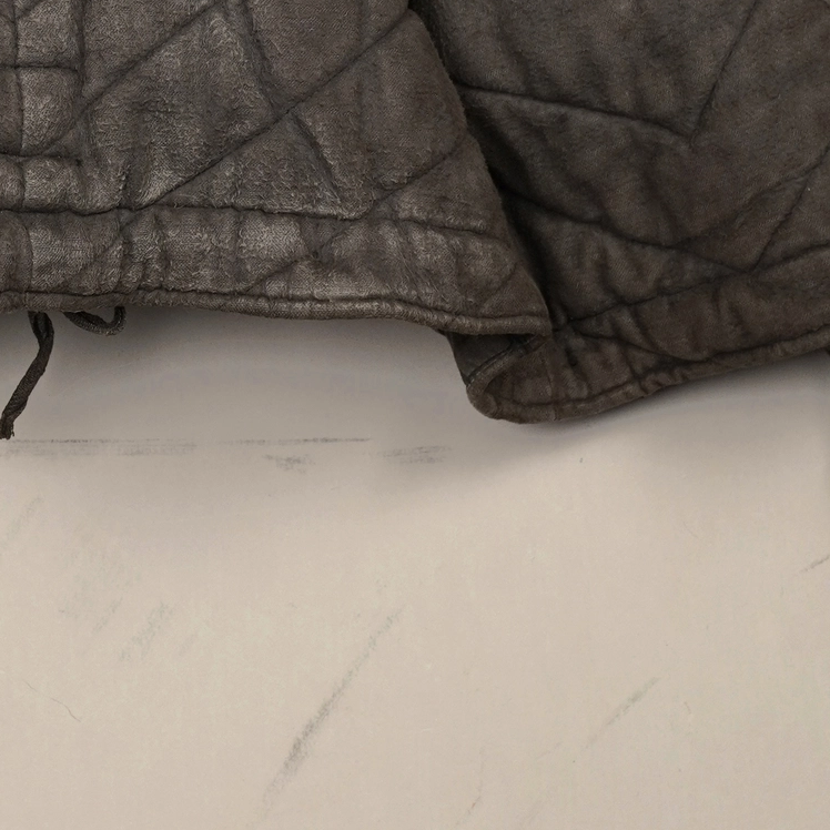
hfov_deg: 11.0
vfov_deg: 10.9
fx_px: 4259
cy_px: -252
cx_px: -22
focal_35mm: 157
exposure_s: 1/60
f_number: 5
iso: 400
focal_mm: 32
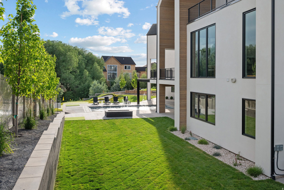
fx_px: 237
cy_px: 95
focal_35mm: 30
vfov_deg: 43.6
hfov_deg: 61.9
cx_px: 142
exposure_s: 1/200
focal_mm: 30
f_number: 8
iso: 800
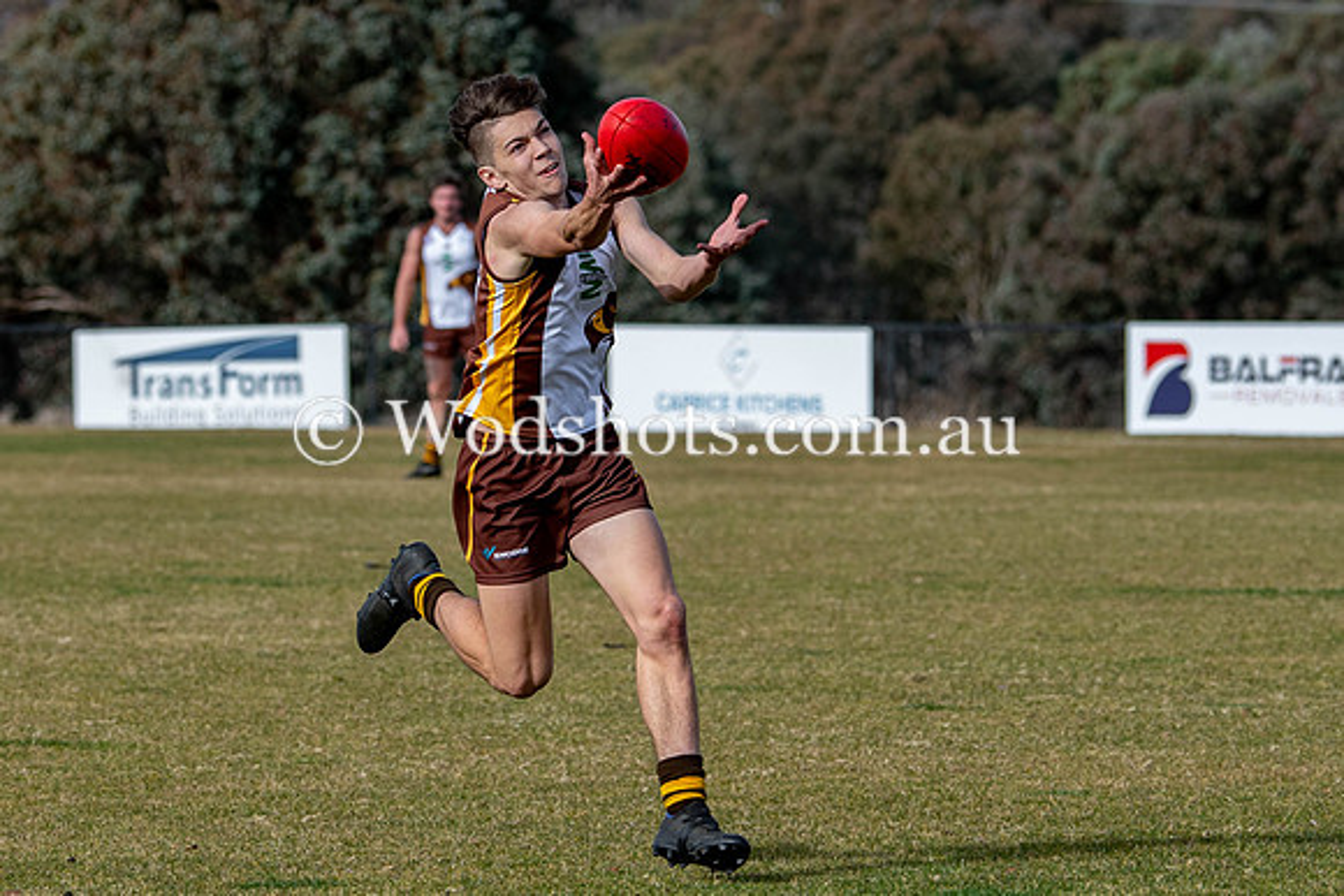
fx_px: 13429
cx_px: 705
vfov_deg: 3.8
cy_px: 291
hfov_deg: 5.7
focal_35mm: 360
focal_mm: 116
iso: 160
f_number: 3.5
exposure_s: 1/1600
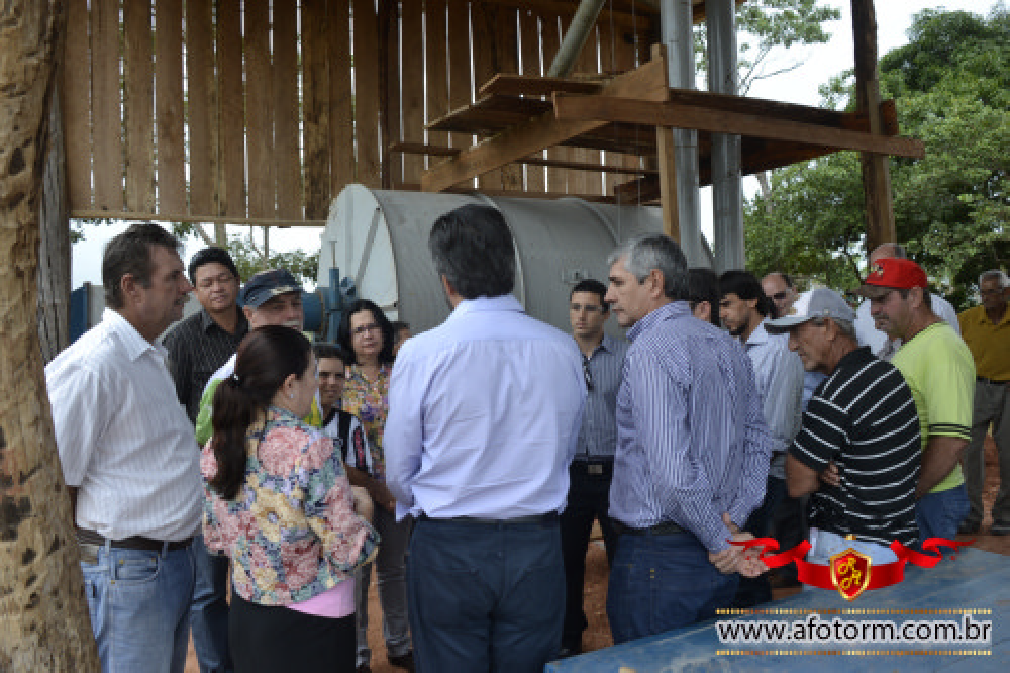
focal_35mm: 30
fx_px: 841
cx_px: 505
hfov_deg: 61.9
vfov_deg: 43.6
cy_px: 336
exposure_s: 1/125
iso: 100
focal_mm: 20
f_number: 5.6
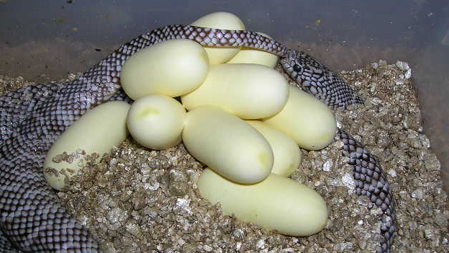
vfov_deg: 31.1
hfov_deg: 52.8
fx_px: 452
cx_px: 229
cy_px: 156
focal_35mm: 38
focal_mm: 5.7
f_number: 4.9
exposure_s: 1/60.1
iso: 50
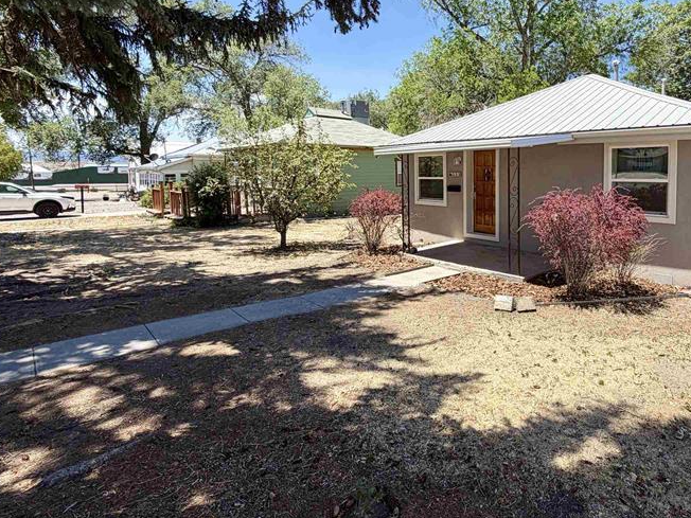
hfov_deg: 74.1
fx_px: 439
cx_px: 459
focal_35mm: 22
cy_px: 199
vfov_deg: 60.4
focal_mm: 2.22
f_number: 2.2
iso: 32
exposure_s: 1/770
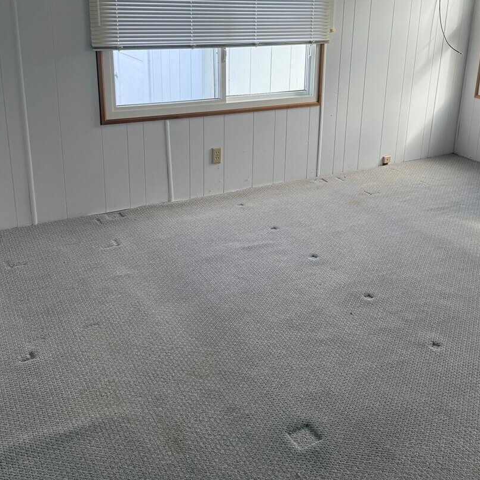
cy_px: 169
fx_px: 596
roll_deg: -2.5
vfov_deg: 43.4
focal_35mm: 38
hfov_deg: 43.4
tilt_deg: -19.1
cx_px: 307
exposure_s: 1/243
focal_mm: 6.76
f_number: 1.78
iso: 125
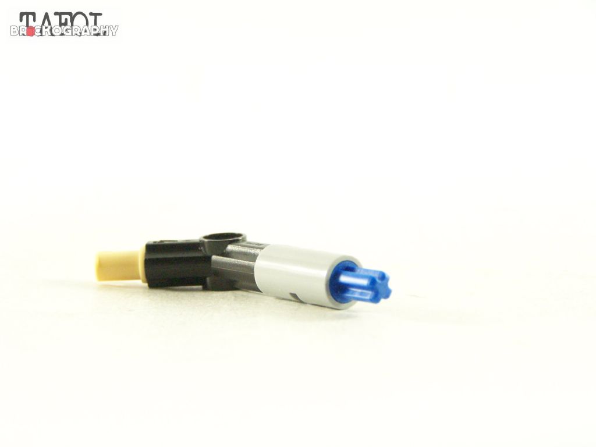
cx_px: 298
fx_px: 1618
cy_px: 224
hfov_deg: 20.9
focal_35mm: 94
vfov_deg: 15.7
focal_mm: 15.6
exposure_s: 1/60
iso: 400
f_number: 3.2
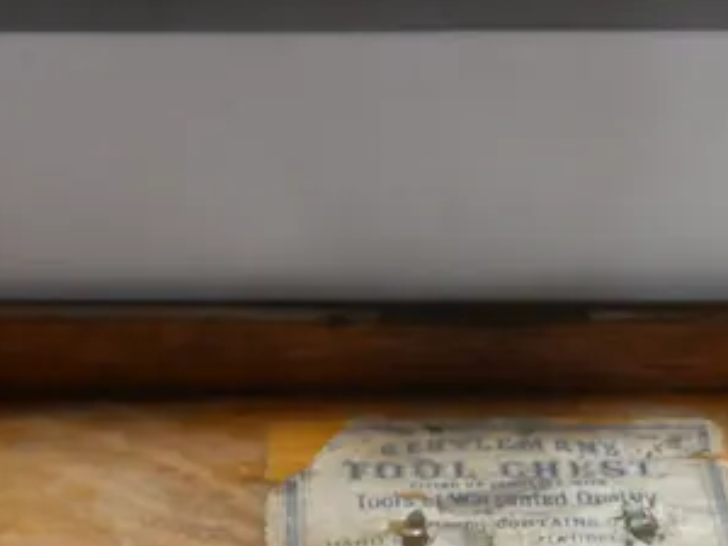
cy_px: 897
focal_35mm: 116
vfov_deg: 12.0
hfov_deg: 16.7
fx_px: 2440
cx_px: 692
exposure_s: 1/60
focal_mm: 17
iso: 800
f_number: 4
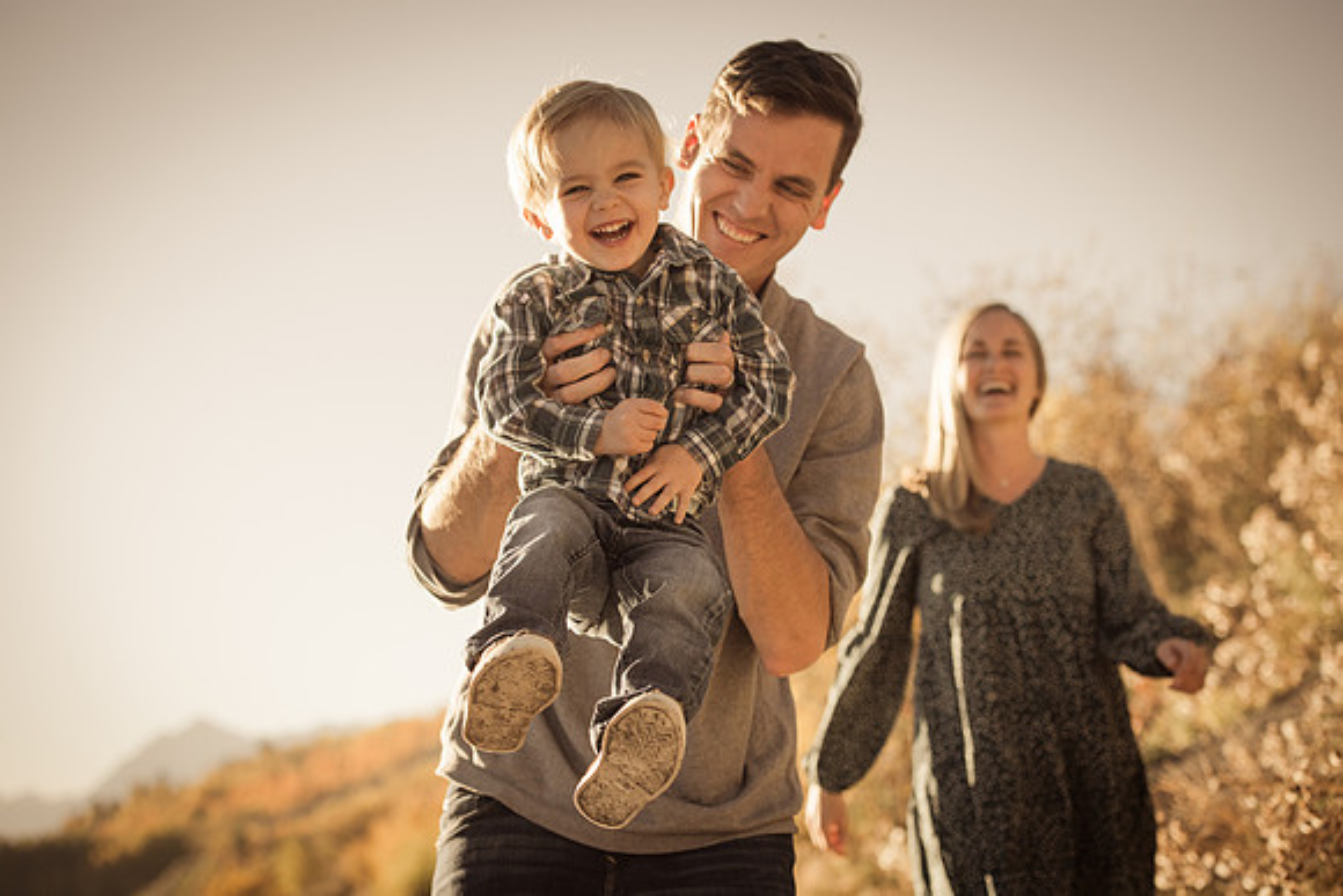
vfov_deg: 19.5
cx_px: 672
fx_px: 2612
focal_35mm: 70
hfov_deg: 28.8
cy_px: 448
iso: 400
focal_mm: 70
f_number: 5
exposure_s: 1/4000
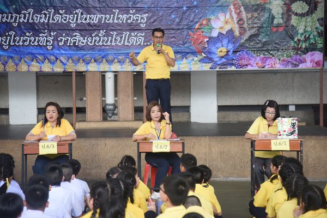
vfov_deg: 13.7
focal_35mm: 100
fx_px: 908
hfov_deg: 20.4
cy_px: 109
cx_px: 164
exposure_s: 1/320
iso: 800
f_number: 4
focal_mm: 100
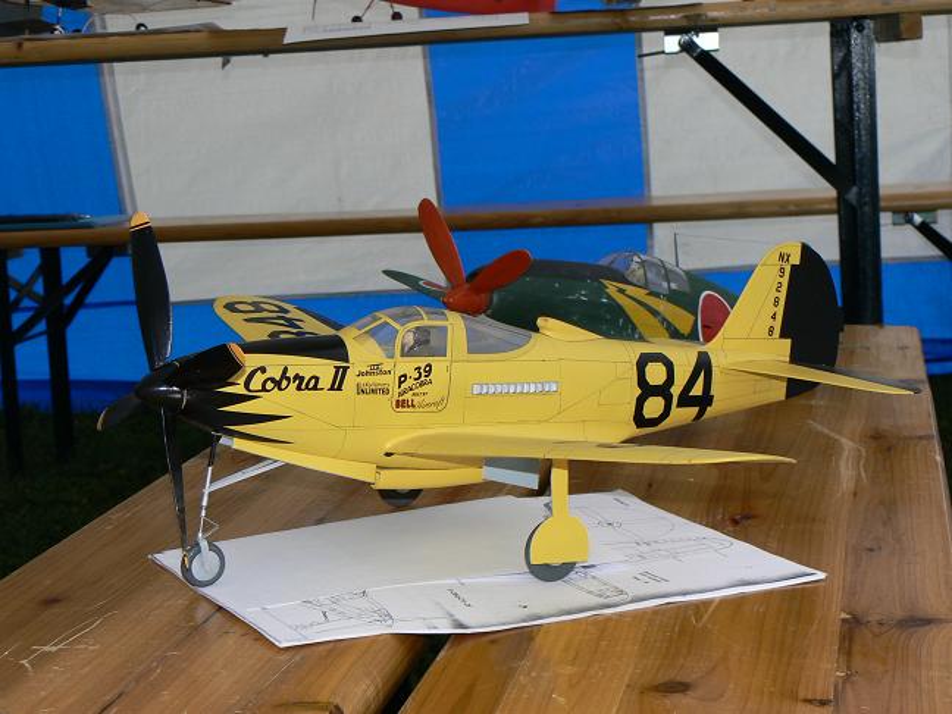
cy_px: 357
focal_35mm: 73
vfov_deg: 20.2
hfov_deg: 26.7
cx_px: 476
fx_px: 2008
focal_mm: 12.2
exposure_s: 1/250
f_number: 5.6
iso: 80
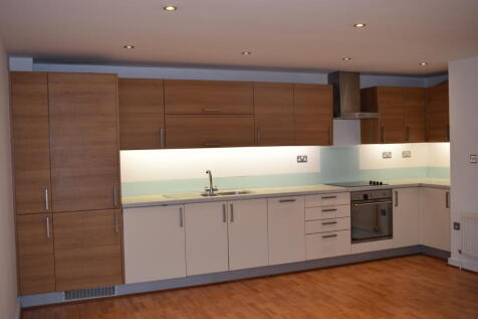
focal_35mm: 34
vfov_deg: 38.3
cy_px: 160
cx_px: 239
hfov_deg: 55.1
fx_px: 458
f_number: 5.6
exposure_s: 1/125
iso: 800
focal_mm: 23
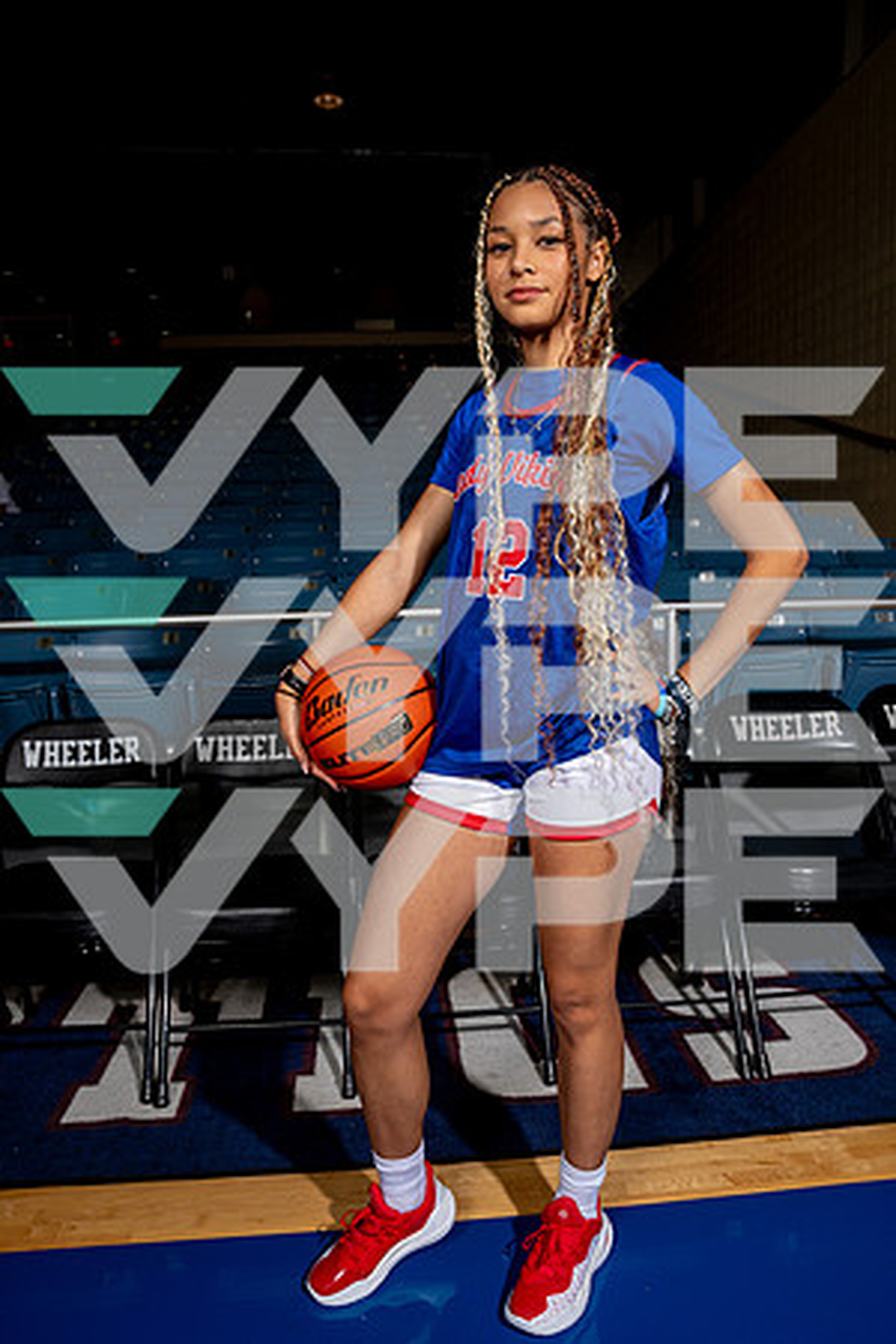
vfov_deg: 73.7
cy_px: 672
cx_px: 448
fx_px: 896
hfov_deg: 53.1
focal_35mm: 24
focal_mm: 24
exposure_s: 1/125
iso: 250
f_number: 7.1
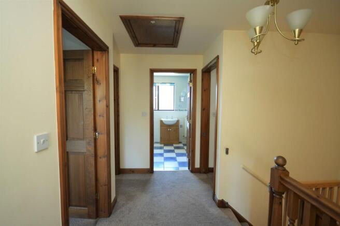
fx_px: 142
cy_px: 113
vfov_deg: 77.2
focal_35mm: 15
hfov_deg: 100.4
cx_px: 170
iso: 800
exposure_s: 1/30
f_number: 4
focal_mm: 10
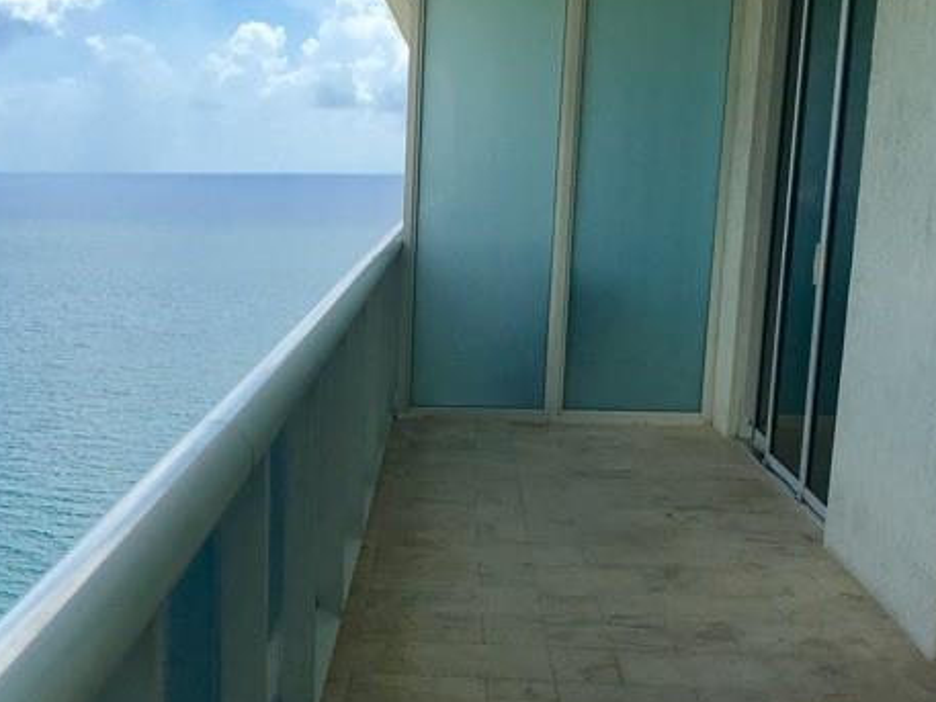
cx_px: 172
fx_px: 1758
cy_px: 596
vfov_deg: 22.2
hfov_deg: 29.1
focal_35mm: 65
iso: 25
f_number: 2.2
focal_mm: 4.15
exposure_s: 1/1748
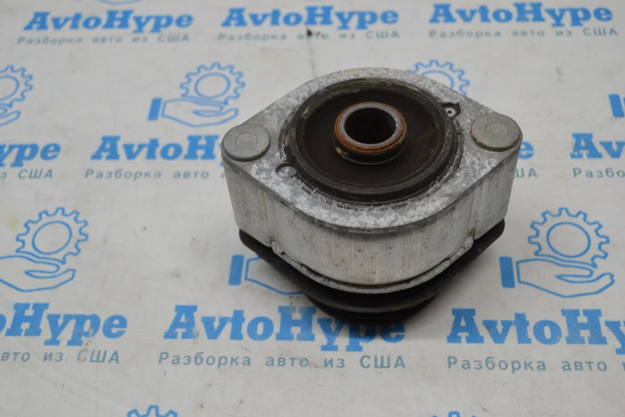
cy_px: 208
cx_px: 312
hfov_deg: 43.6
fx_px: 781
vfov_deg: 29.9
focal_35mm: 45
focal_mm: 30
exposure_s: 1/100
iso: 400
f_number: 5
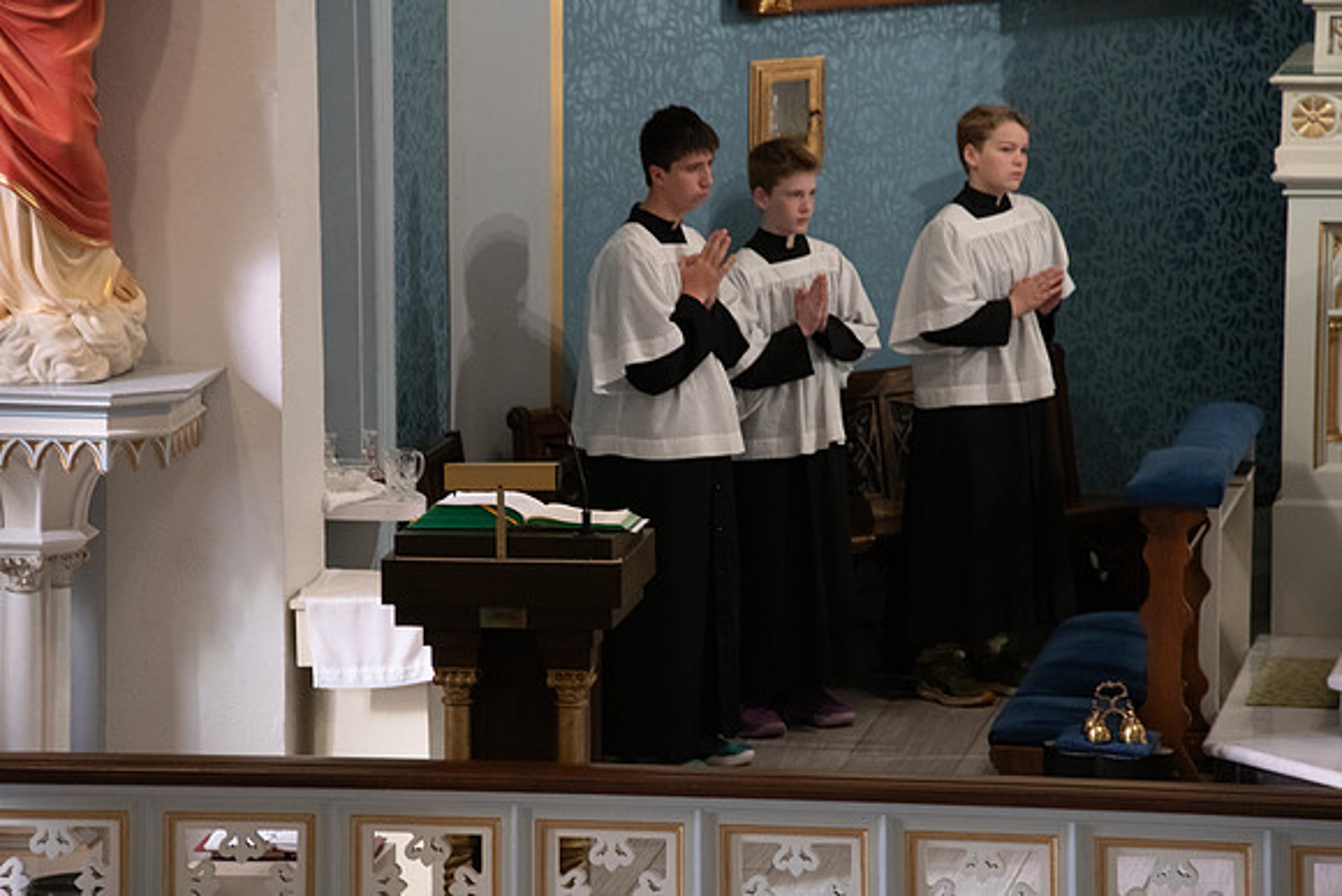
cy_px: 448
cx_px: 671
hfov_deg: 6.9
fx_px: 11185
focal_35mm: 300
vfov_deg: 4.6
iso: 4000
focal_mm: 300
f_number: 10
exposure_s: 1/60
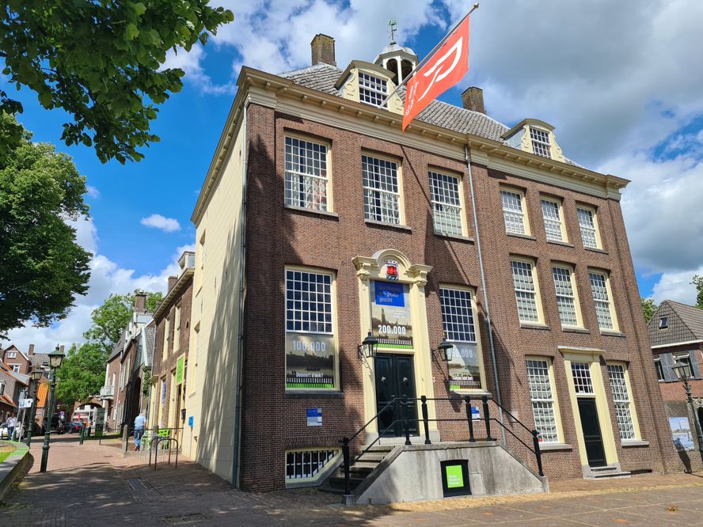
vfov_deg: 53.1
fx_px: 528
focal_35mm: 26
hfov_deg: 67.3
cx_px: 352
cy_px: 264
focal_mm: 5.4
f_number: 1.8
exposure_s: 1/2520
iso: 50
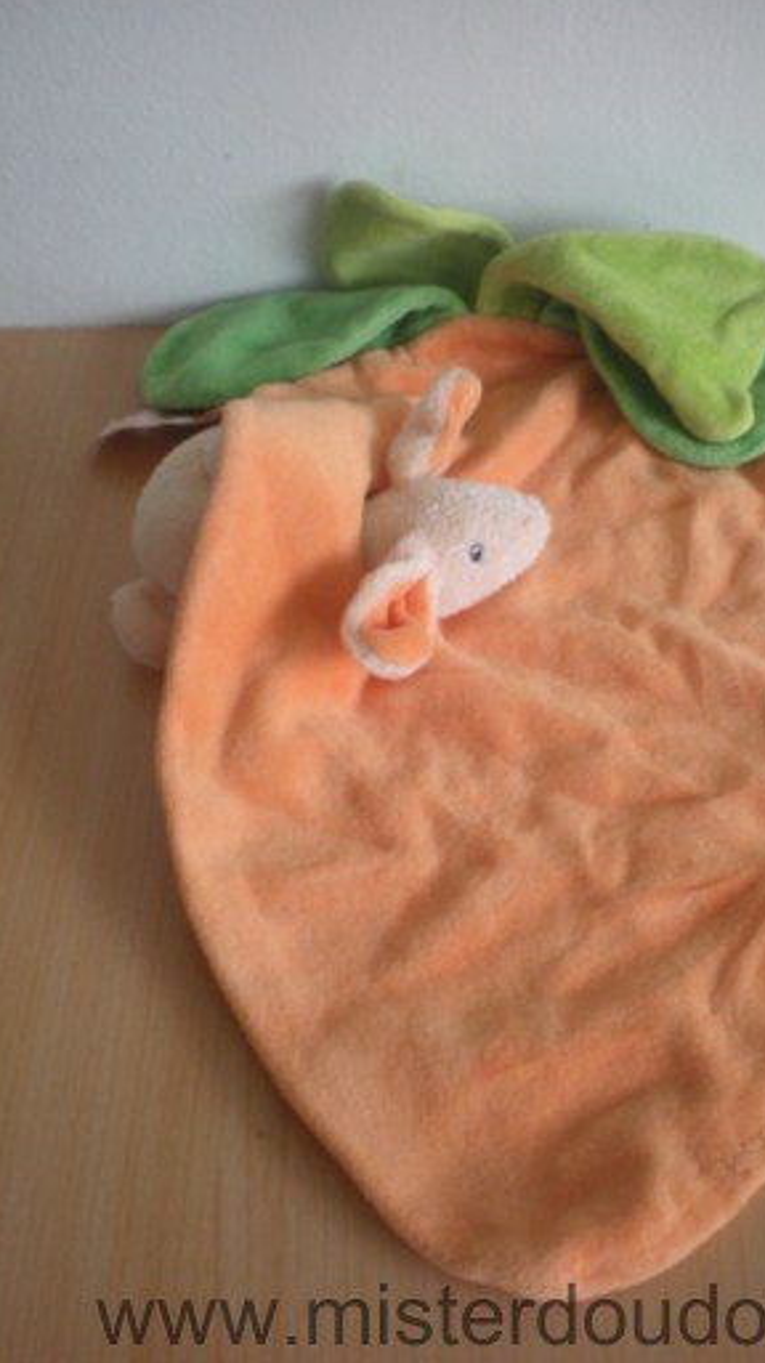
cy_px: 678
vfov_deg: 48.4
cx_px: 491
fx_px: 1517
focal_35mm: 42
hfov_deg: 28.2
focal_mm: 6.3
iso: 233
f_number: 3.1
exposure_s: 1/8
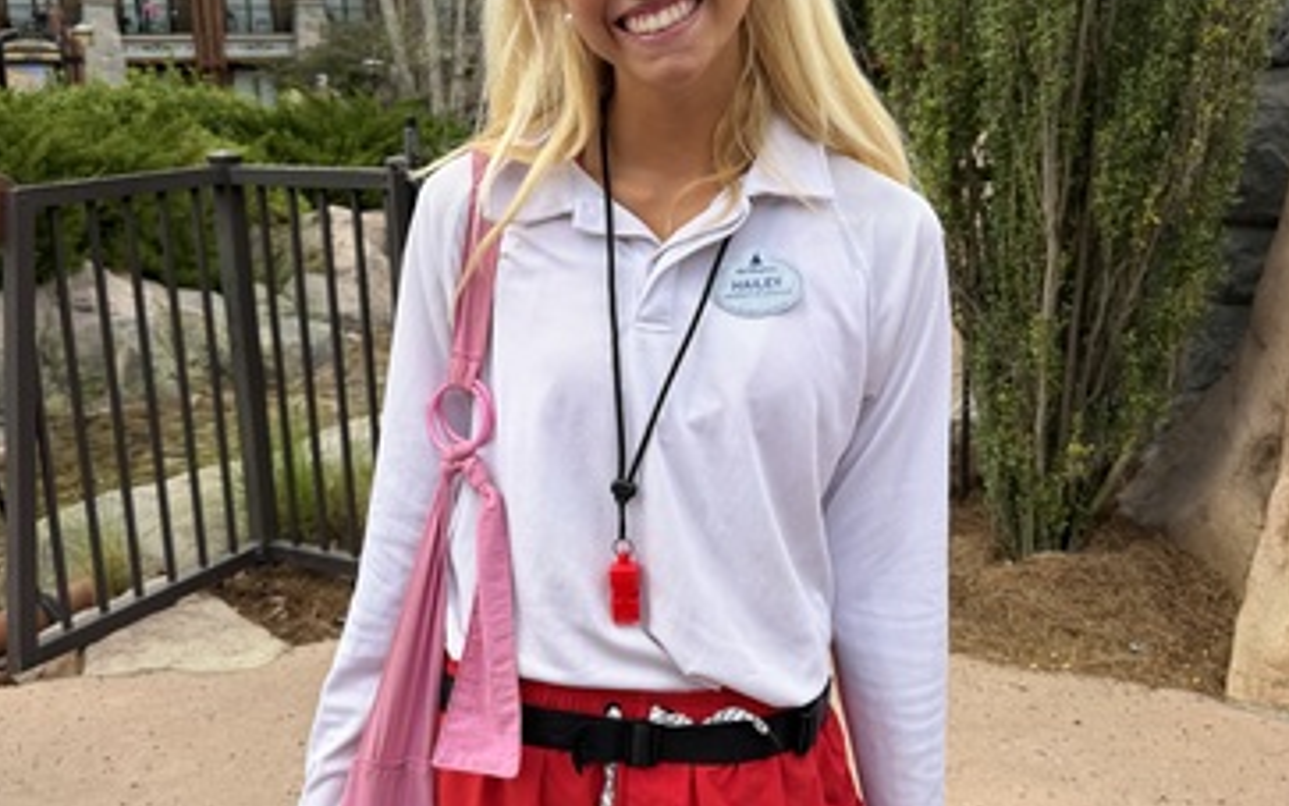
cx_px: 659
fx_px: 1230
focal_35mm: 35
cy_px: 362
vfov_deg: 36.3
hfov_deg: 55.3
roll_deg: +1.8
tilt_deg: -10.9
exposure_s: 1/772
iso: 80
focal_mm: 6.76
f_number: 1.78
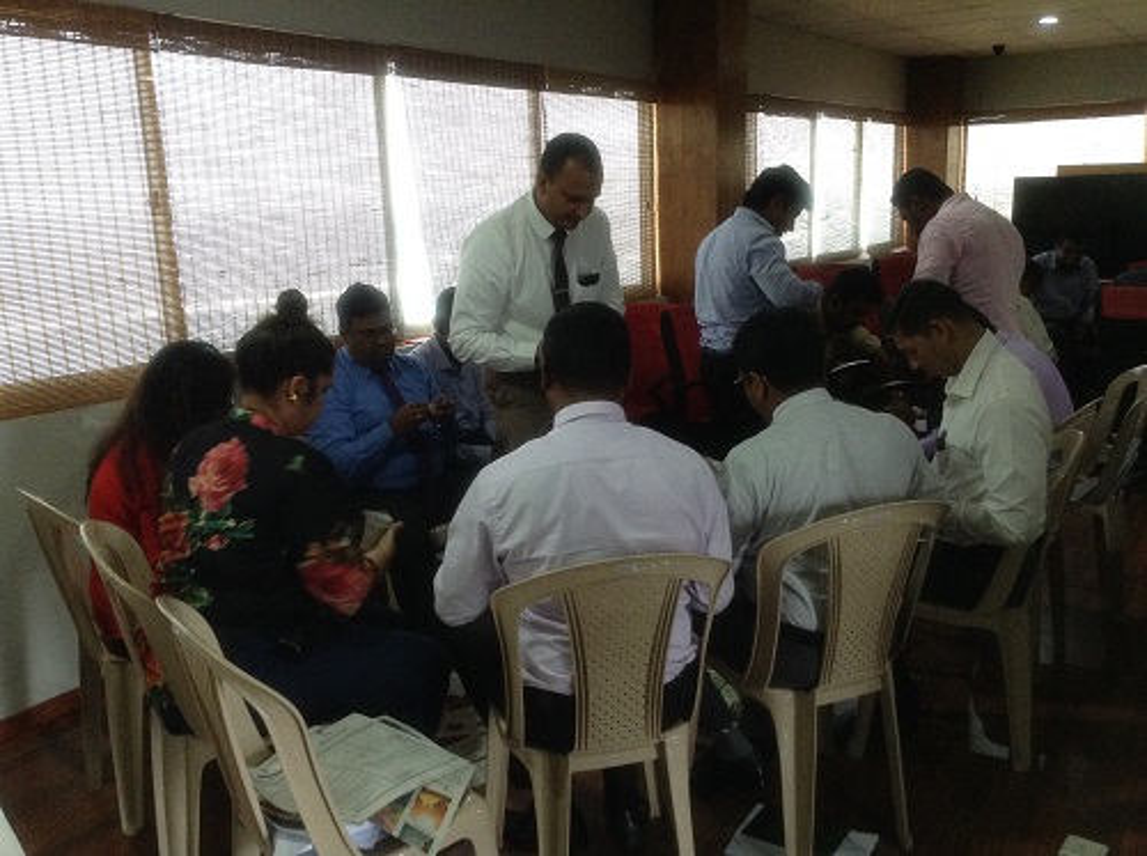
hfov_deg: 55.4
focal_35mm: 33
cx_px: 574
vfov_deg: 42.8
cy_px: 428
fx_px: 1091
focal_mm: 3.3
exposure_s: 1/24
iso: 200
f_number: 2.4
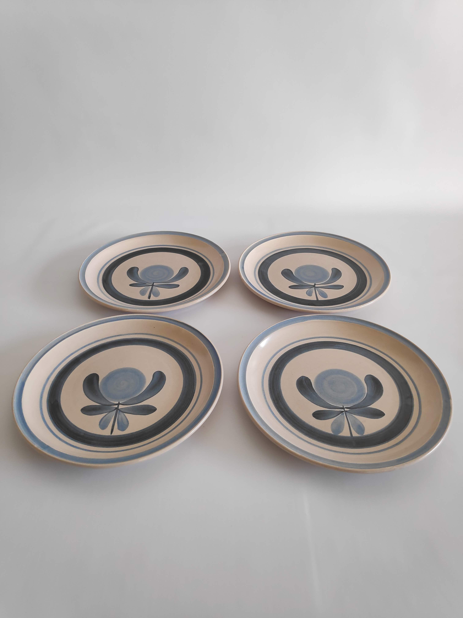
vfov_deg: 81.7
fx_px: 357
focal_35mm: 20
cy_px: 309
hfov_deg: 66.0
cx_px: 232
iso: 365
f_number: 1.9
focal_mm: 3.94
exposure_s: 1/100
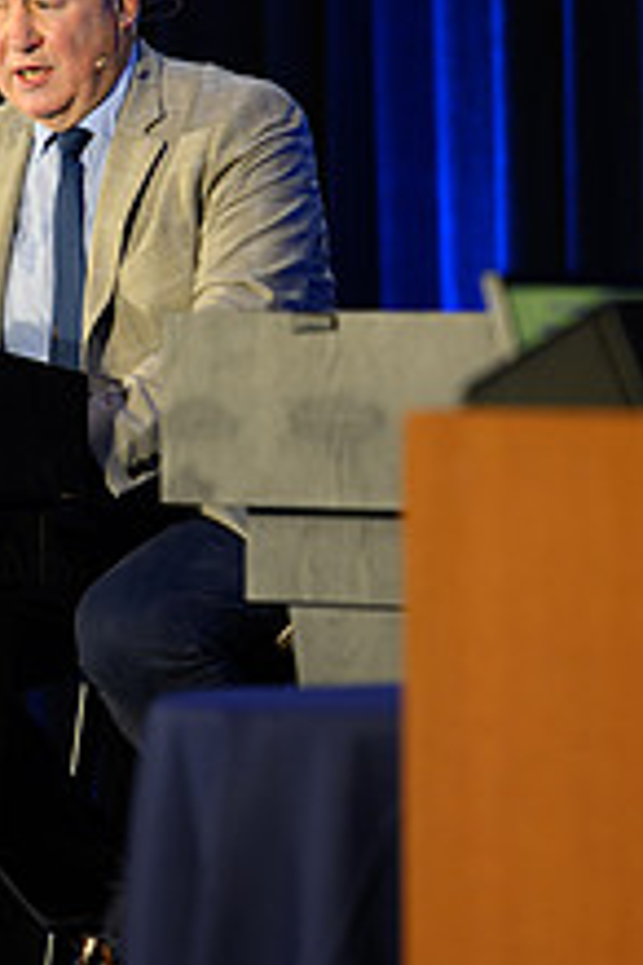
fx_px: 11118
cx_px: 53
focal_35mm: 415
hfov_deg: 3.3
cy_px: 238
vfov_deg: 5.0
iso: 400
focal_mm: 135
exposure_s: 1/100
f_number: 1.8
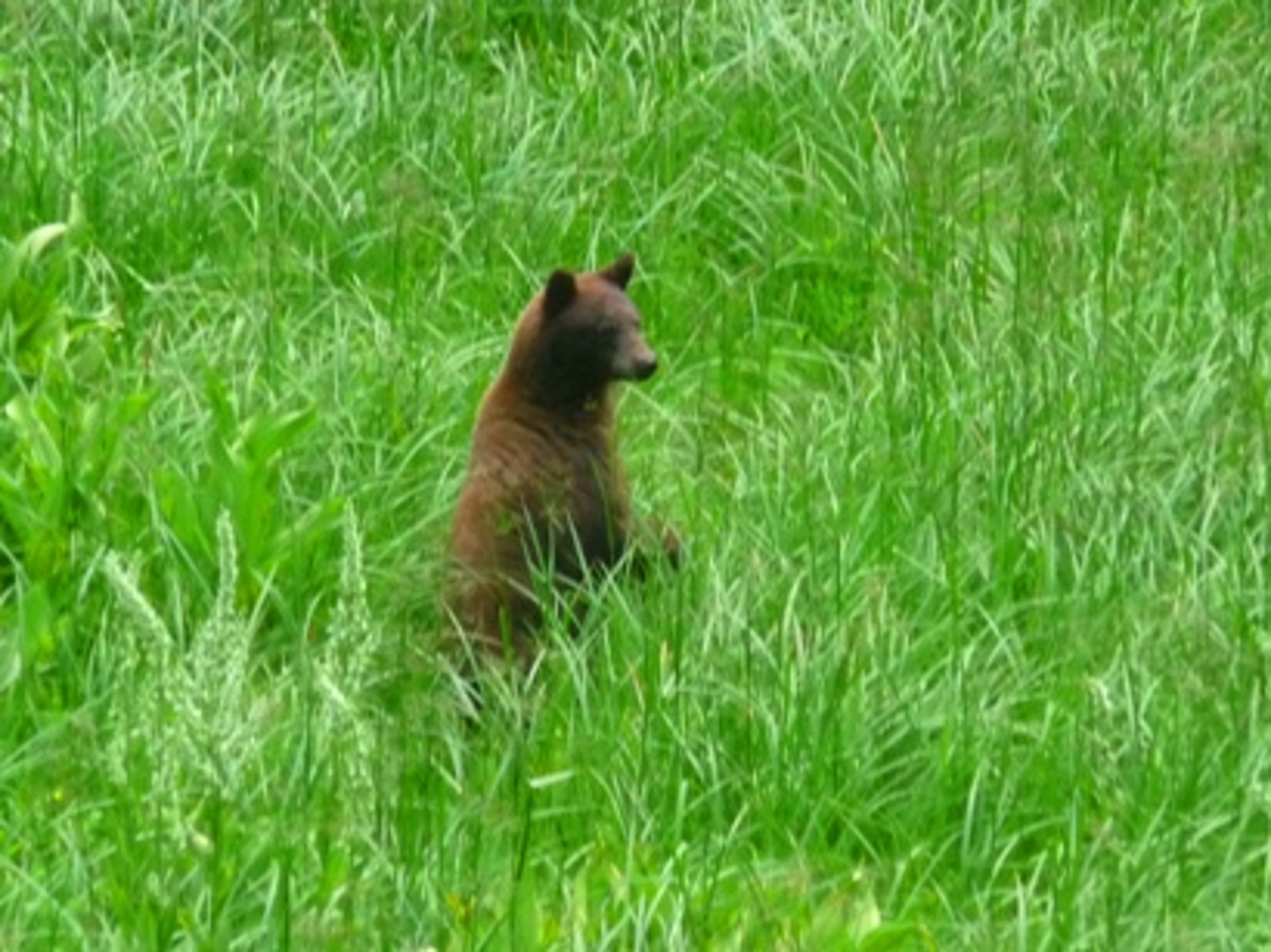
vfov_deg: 3.3
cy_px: 476
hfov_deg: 4.4
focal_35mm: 446
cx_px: 636
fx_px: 16366
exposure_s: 1/30
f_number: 4.9
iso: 400
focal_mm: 47
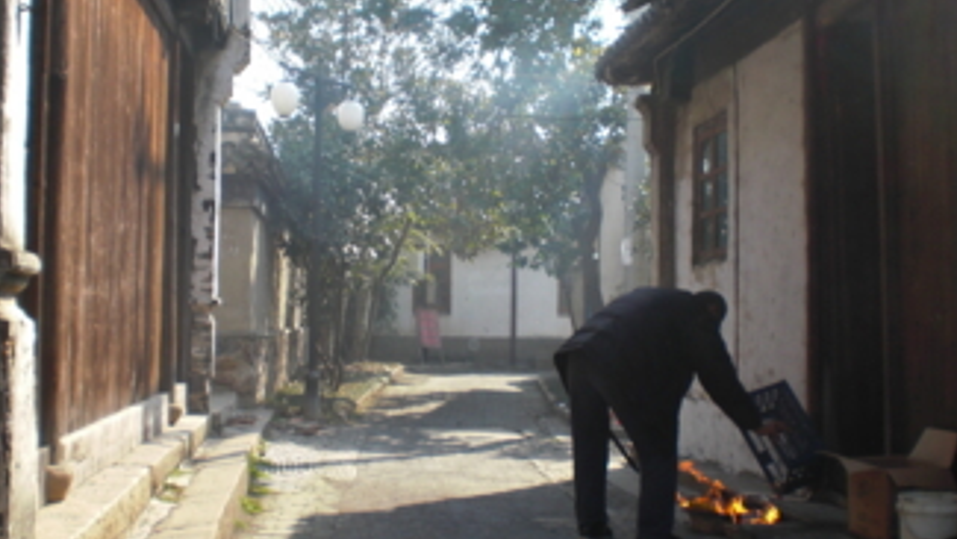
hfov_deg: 40.6
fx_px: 1294
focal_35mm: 51
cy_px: 271
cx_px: 445
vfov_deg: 23.5
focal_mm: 6.3
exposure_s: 1/320
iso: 64
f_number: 3.1
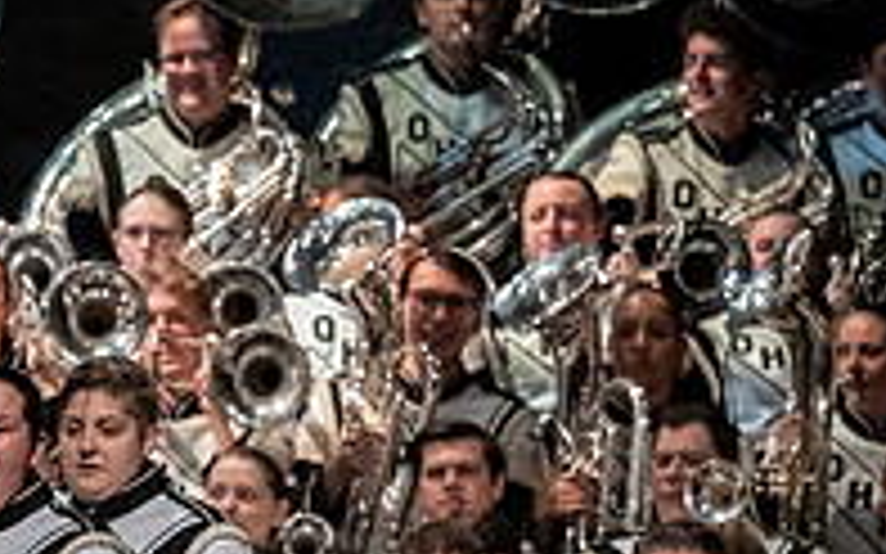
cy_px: 779
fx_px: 15208
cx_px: -274
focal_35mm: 630
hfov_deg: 3.3
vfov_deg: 2.1
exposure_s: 1/500
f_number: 4
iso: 4000
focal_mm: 140
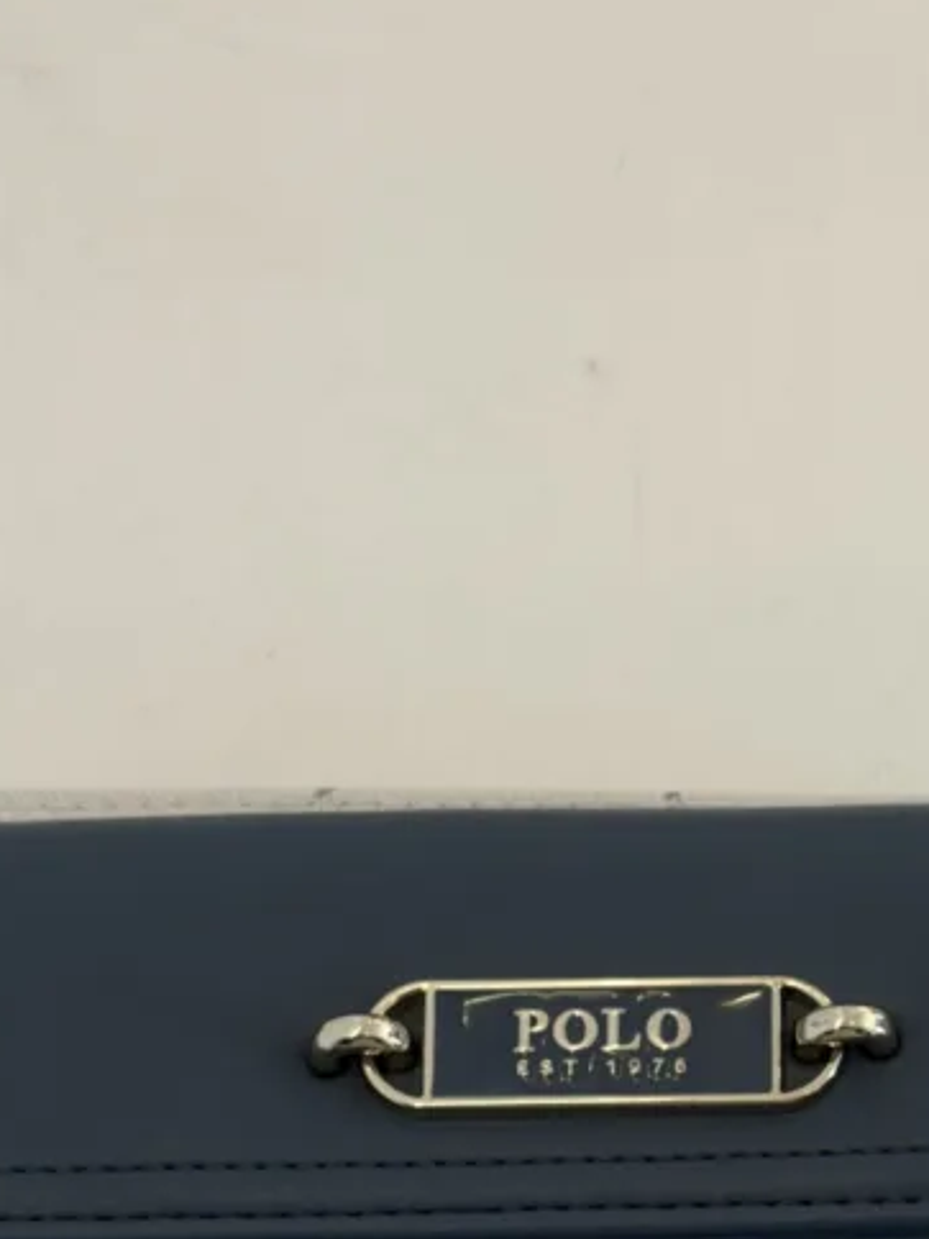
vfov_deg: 17.6
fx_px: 3936
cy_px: 1160
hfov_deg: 13.4
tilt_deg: -67.2
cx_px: 671
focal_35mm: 110
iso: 25
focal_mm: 5.96
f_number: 1.6
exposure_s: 1/100
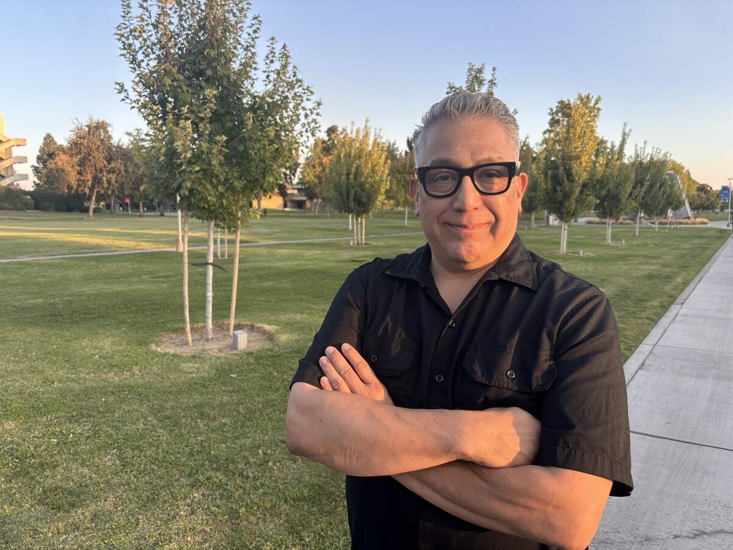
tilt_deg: -7.3
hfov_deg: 67.3
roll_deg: +0.4
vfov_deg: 53.1
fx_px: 551
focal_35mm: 26
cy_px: 275
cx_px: 366
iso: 40
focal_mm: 5.96
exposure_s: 1/218
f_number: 1.6
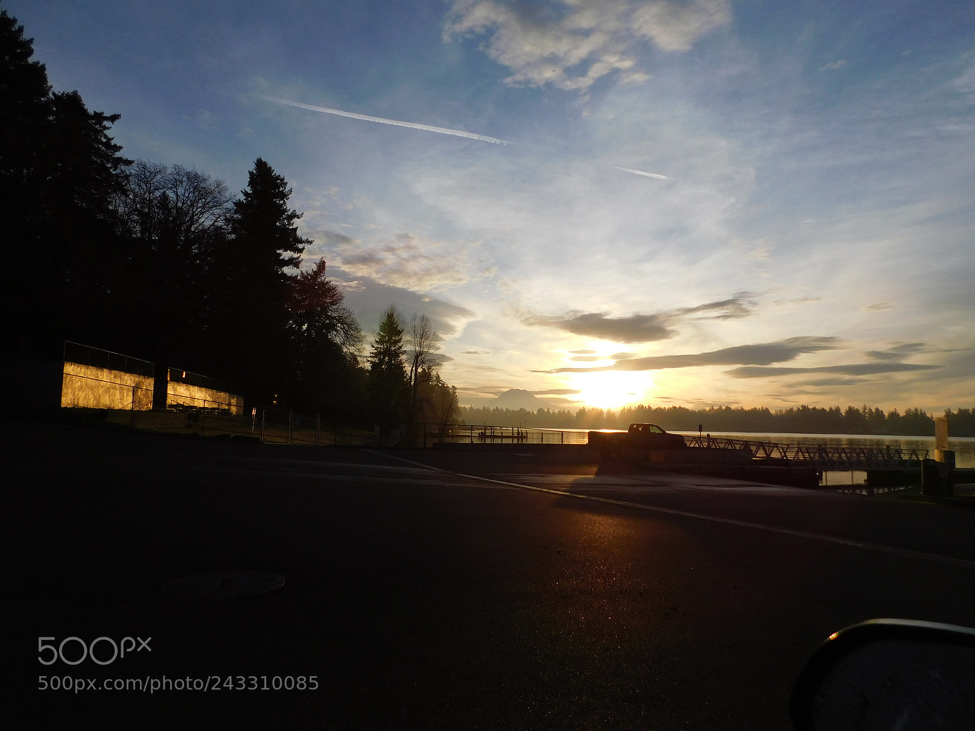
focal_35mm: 23
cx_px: 488
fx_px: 648
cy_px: 366
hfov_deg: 73.9
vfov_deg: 58.9
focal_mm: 4
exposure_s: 1/500
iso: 125
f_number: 6
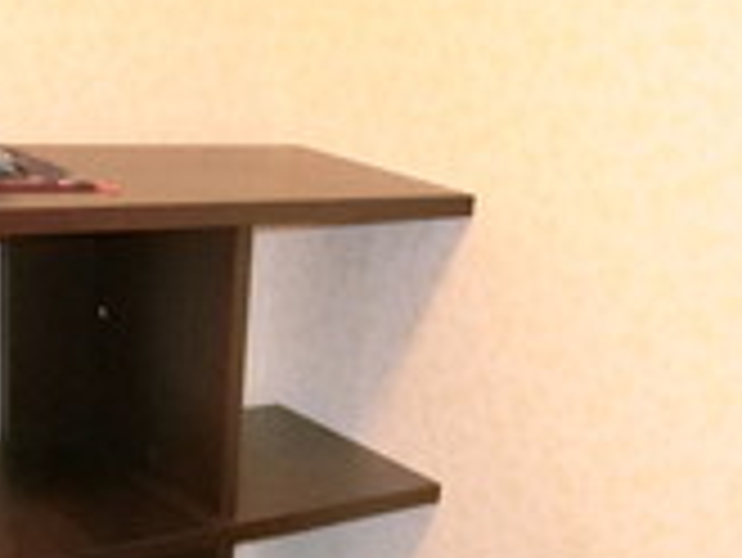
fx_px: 1266
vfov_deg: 21.0
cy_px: 837
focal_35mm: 59
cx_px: 58
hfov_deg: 31.0
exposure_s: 1/60
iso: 640
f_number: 2.7
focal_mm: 4.1
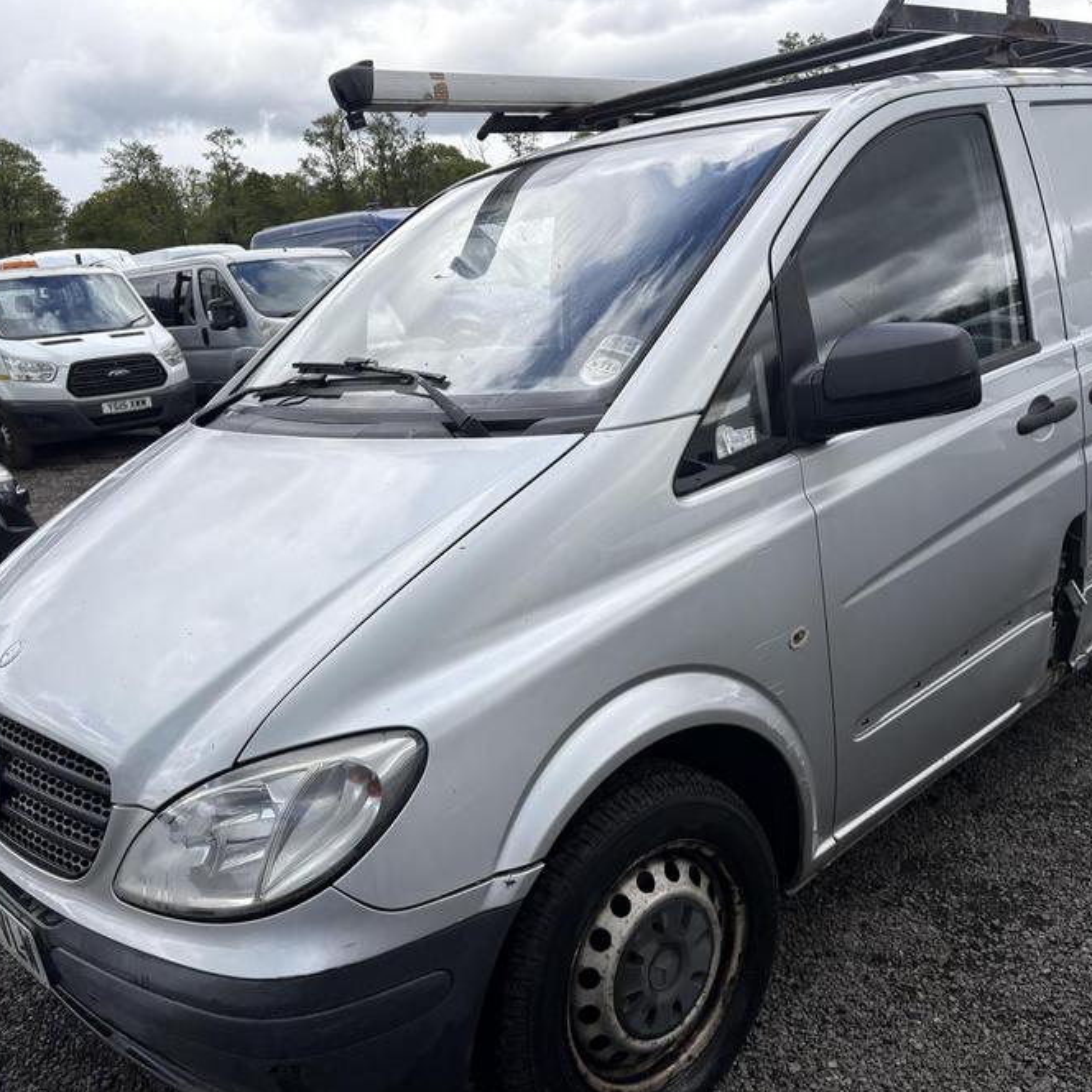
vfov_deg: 52.5
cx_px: 613
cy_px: 546
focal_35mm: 31
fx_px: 1106
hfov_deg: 52.4
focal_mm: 5.96
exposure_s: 1/1626
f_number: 1.6
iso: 50
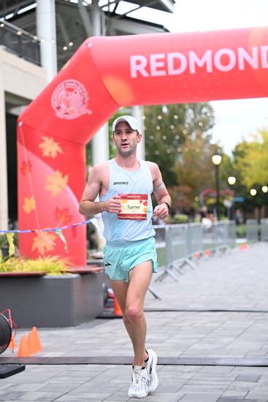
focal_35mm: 81
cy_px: 201
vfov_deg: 25.1
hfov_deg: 16.9
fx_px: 904
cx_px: 134
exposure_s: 1/640
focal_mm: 81
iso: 1250
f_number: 2.8
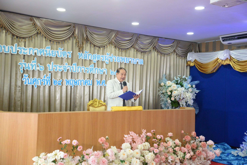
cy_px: 82
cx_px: 124
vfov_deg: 28.1
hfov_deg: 41.1
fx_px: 329
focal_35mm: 48
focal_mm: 48
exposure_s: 1/400
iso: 6400
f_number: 4.2
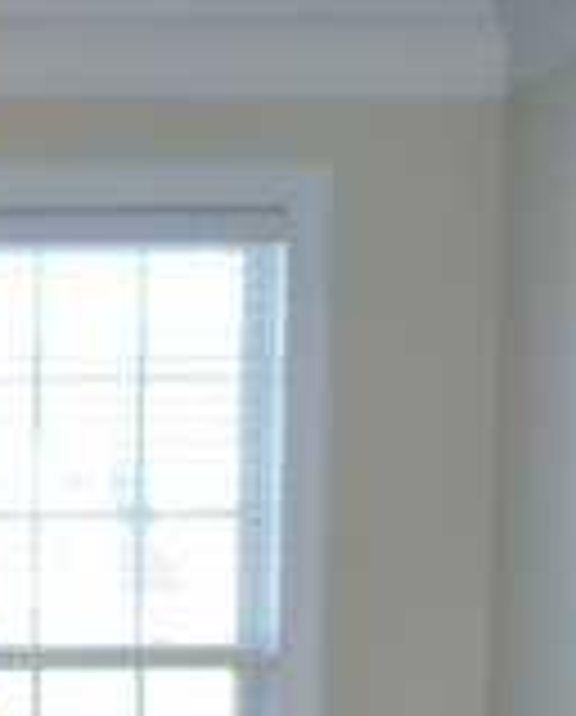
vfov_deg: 19.0
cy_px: 896
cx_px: -351
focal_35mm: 94
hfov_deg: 14.9
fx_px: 1995
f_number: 3.3
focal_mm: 4.3
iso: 250
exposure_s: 1/60
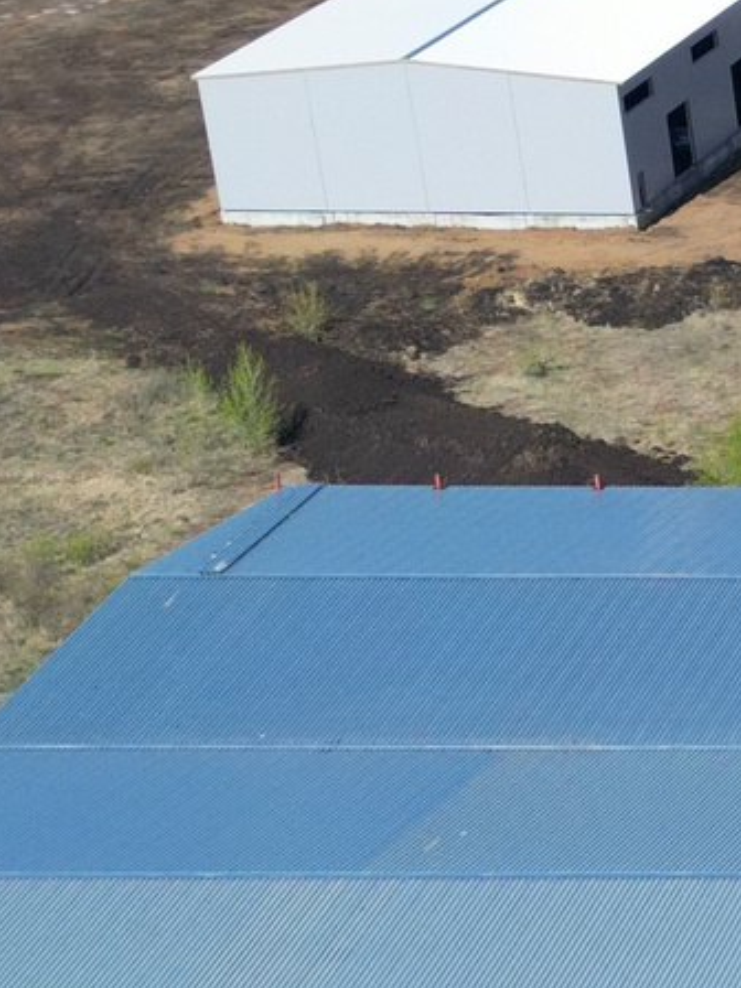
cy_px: 543
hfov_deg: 8.9
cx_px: 2174
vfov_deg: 14.4
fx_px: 3910
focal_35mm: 137
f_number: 1.7
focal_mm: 6.72
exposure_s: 1/2500
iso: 110
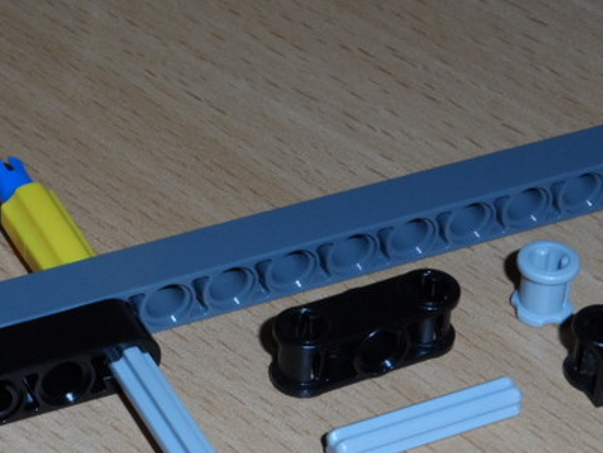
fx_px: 2422
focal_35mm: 139
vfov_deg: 10.7
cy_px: 333
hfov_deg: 14.1
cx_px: 168
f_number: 4.2
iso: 100
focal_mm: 10.2
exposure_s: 1/45
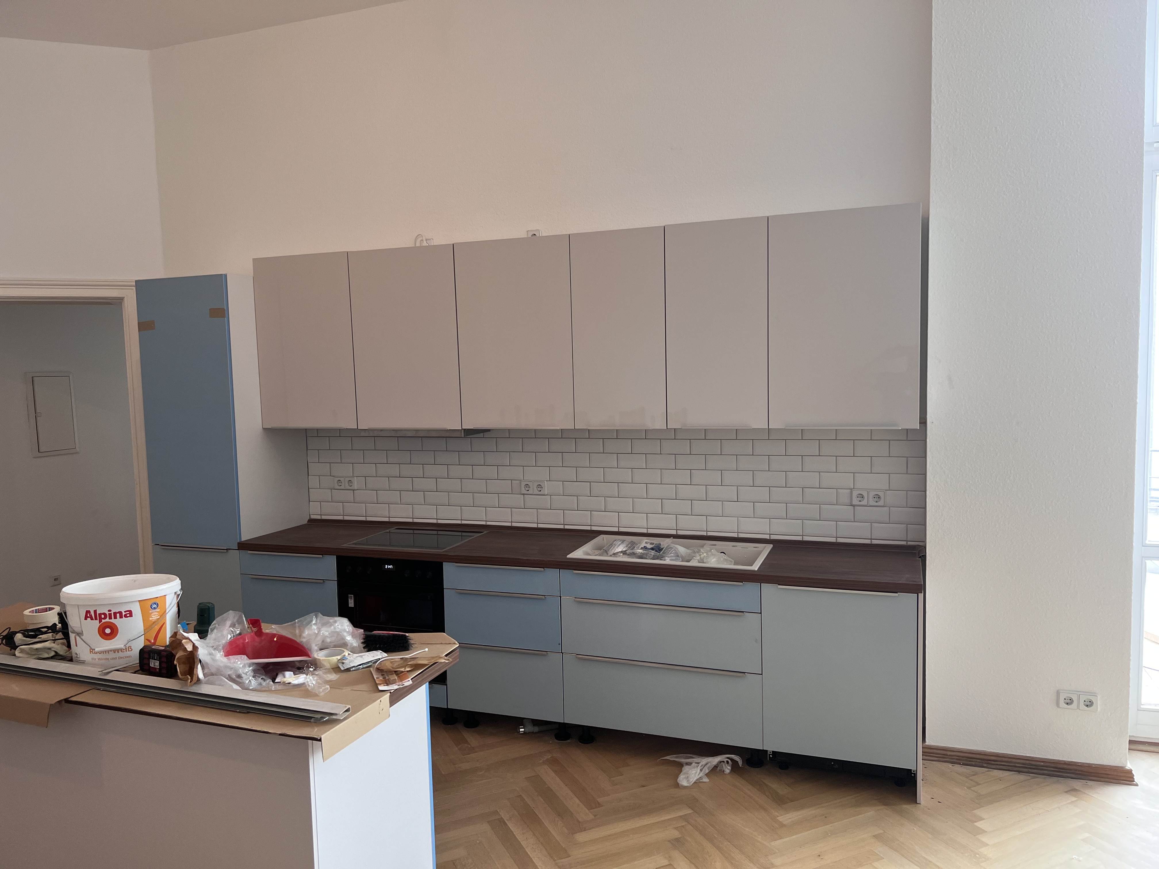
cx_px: 580
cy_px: 434
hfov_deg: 67.3
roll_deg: +1.7
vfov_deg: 53.1
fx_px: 871
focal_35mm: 26
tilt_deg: -5.3
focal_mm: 5.7
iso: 125
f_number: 1.5
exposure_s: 1/100
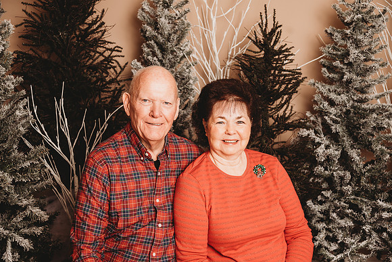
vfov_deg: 24.6
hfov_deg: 36.2
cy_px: 131
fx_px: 599
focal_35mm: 55
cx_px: 196
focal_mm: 55
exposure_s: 1/160
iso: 100
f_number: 4
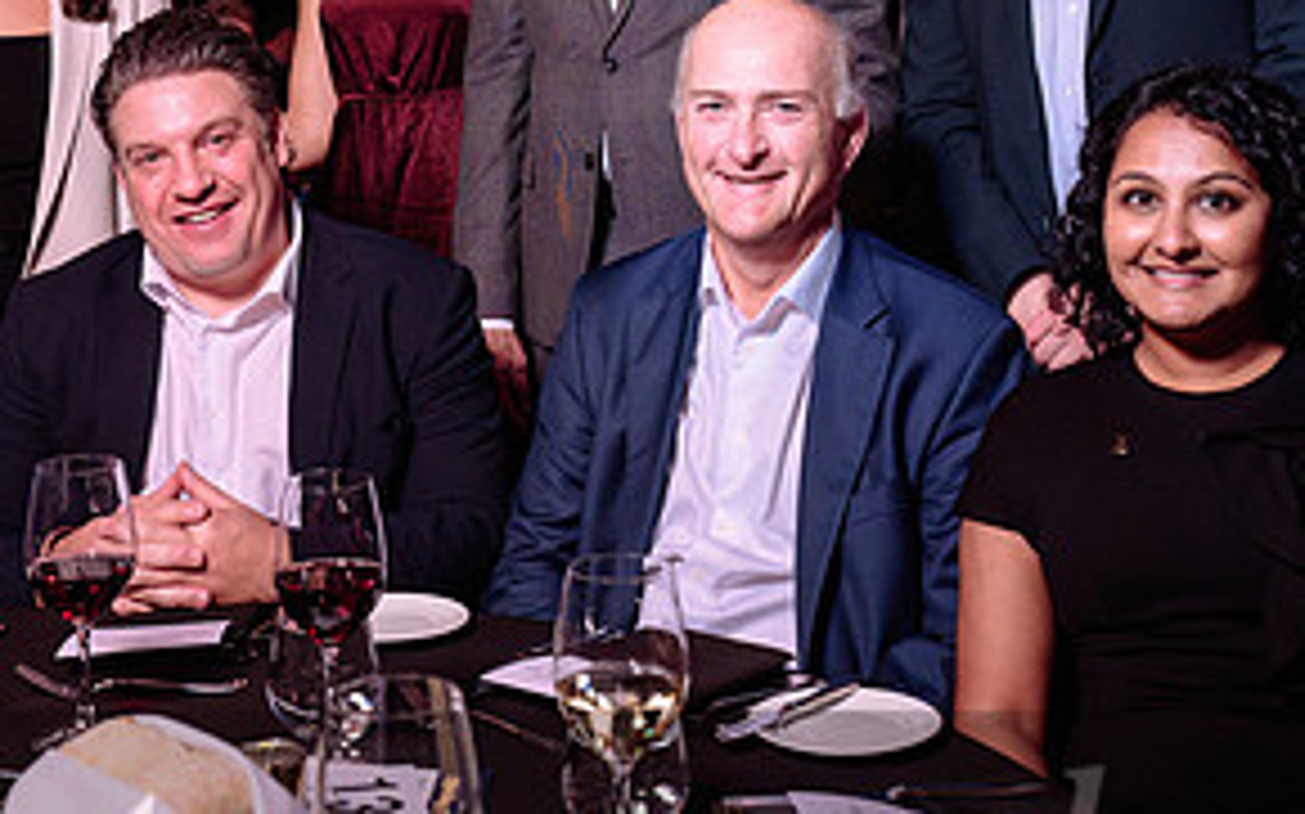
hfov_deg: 35.1
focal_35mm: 58
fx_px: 2062
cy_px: 84
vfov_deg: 21.8
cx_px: 638
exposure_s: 1/100
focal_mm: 24
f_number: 3.5
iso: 800
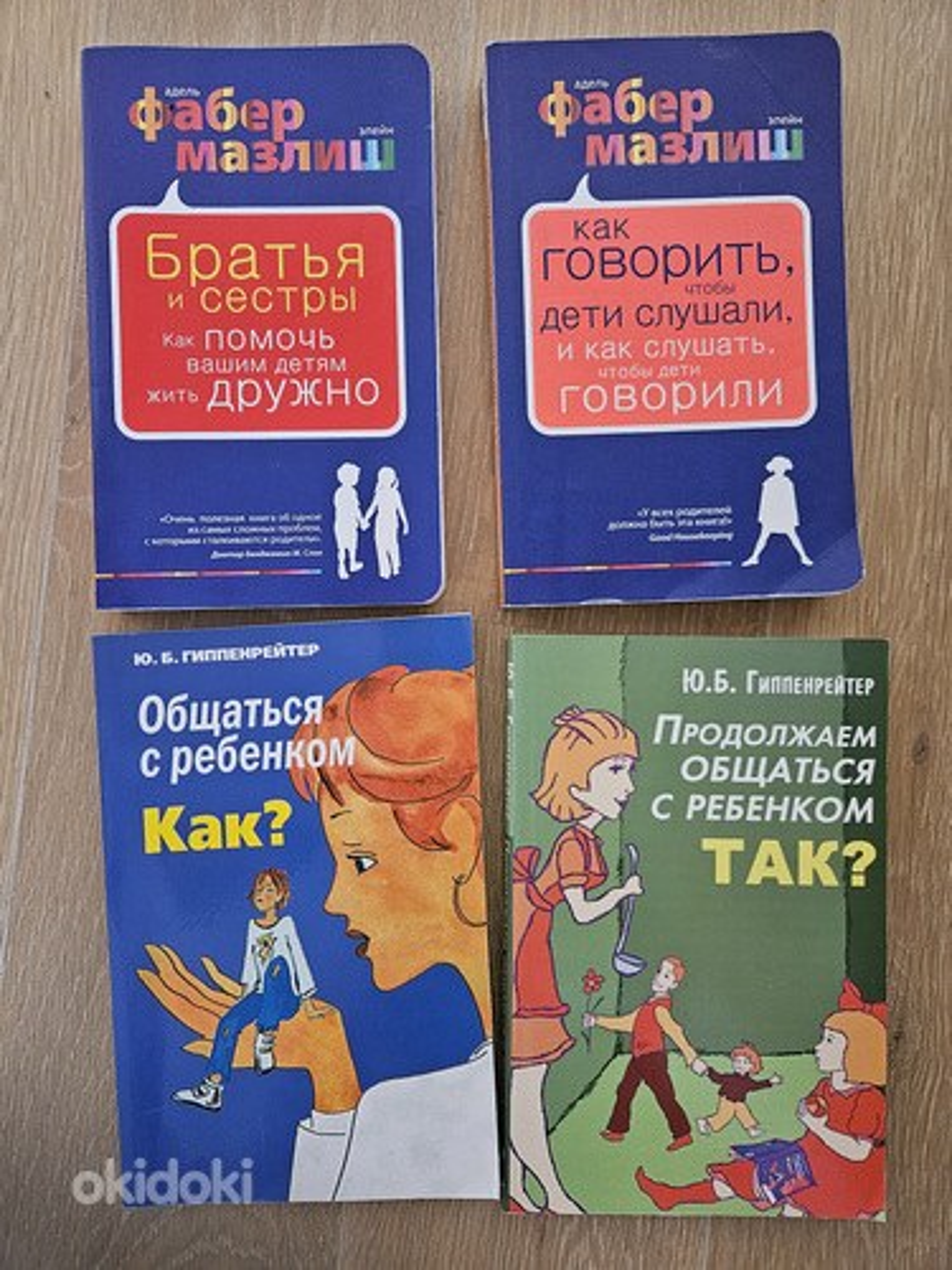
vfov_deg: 73.9
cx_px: 476
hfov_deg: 58.9
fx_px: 843
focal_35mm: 23
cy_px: 635
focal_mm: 5.4
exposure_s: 1/33.3
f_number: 1.8
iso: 640
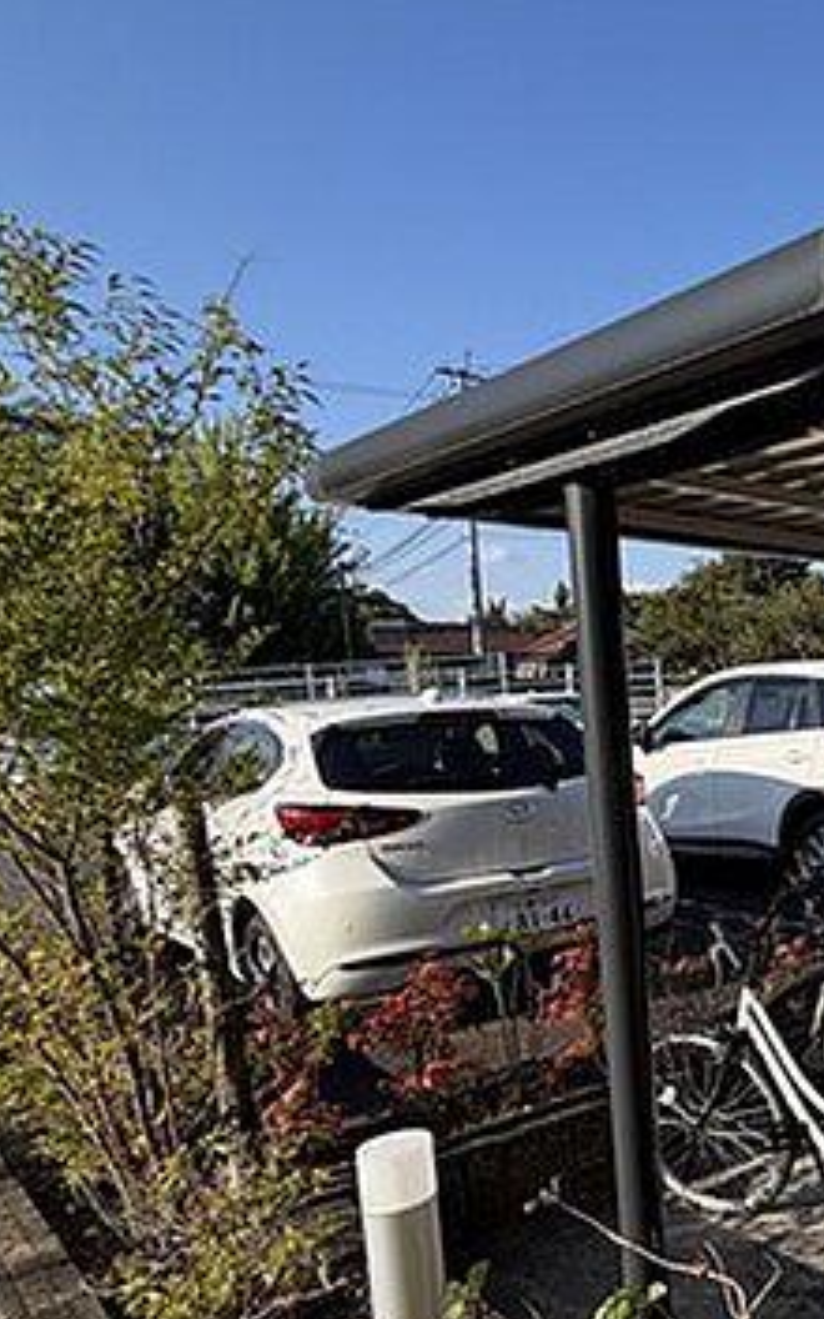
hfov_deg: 32.0
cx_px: 1124
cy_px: 802
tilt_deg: -7.0
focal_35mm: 27
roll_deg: +0.9
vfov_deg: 67.6
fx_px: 970
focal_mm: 2.22
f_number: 2.2
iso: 40
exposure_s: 1/770
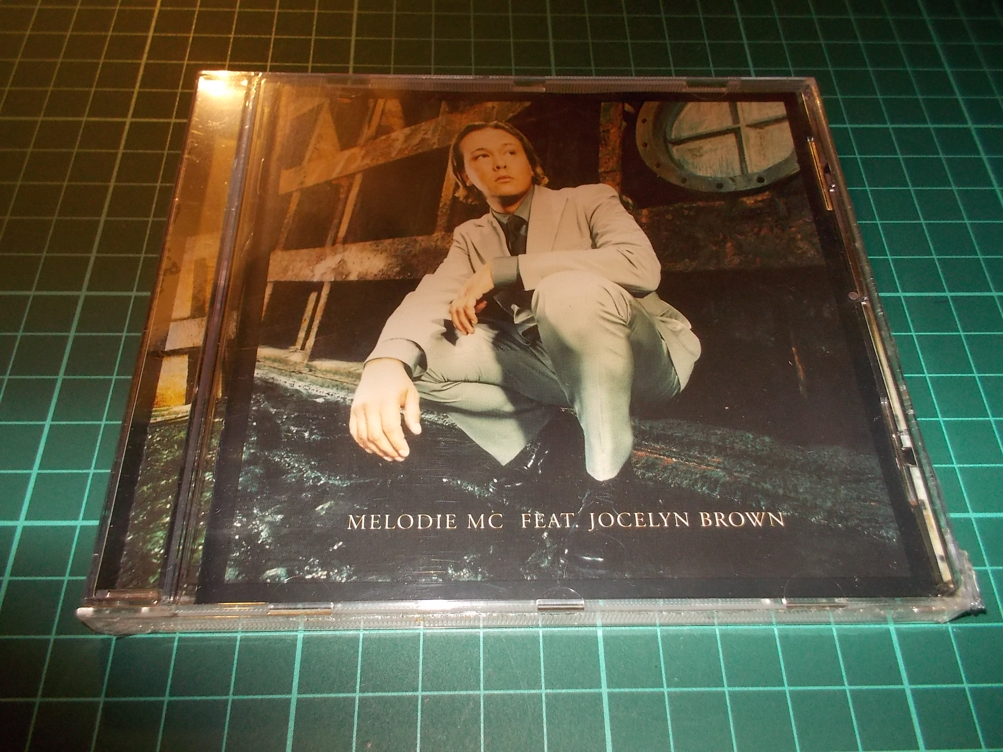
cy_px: 376
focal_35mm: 29
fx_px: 840
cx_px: 502
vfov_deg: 48.2
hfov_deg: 61.7
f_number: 3.3
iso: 200
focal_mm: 4.1
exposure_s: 1/30
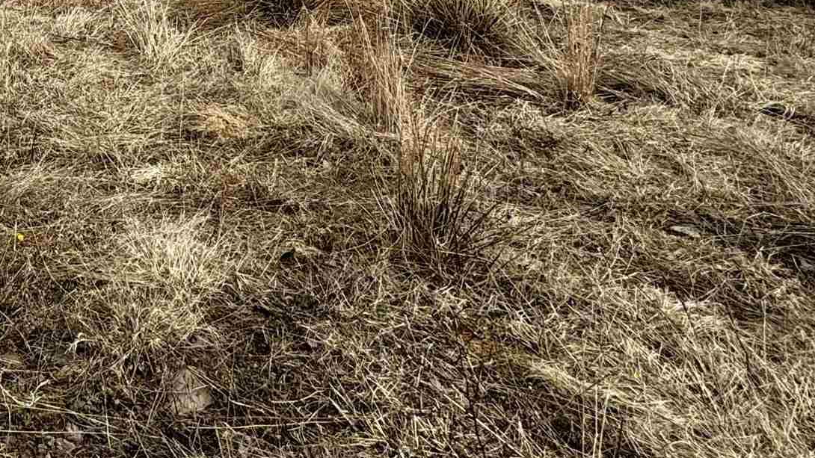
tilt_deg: -6.0
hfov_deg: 39.1
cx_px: -78
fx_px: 929
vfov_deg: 23.9
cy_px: -161
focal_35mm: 43
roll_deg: +1.4
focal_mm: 2.22
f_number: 2.2
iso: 40
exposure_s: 1/1536
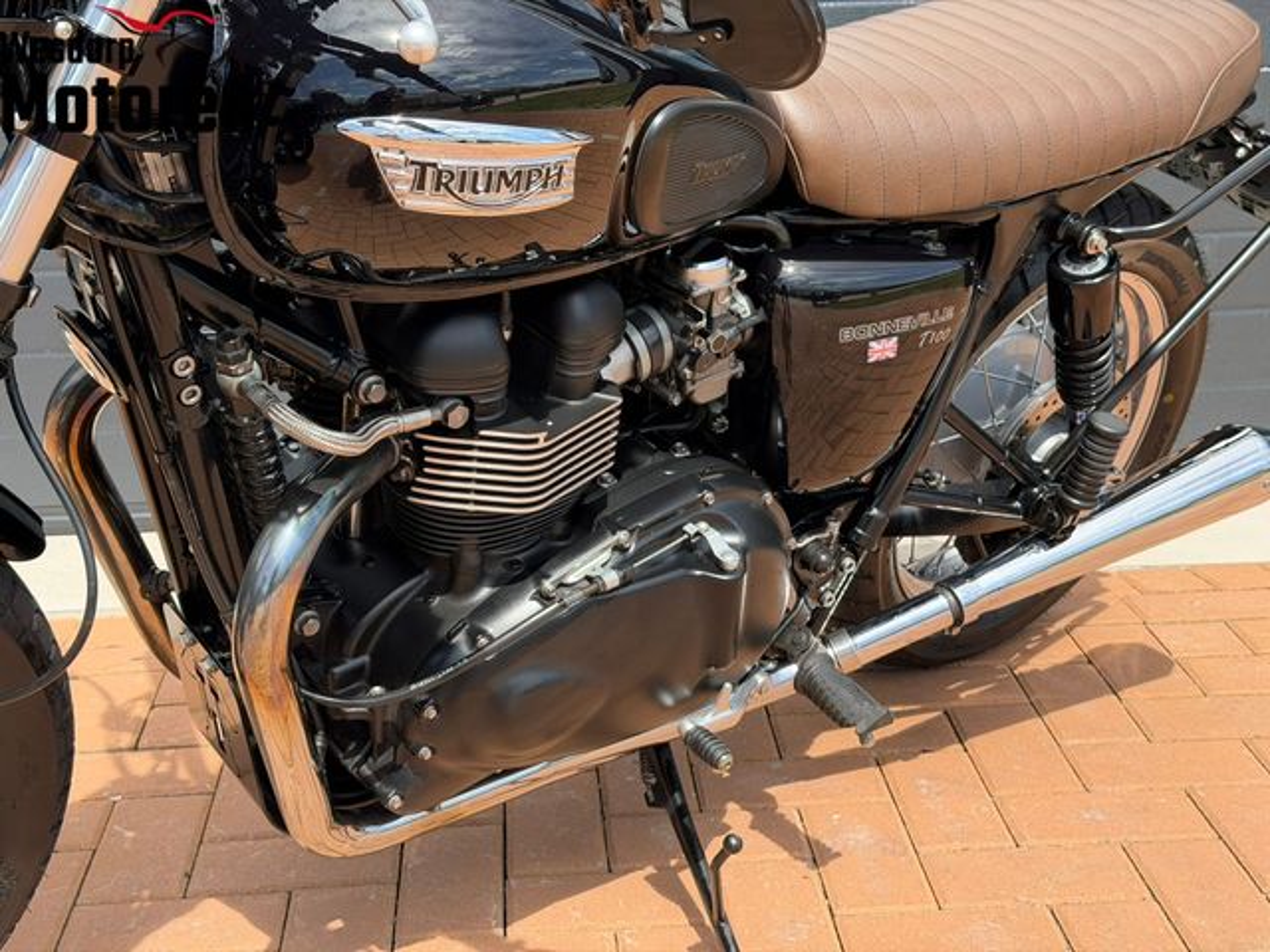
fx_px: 1761
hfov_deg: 39.7
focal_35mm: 48
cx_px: 635
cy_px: 476
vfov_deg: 30.3
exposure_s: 1/1608
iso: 80
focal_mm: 6.76
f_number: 1.78
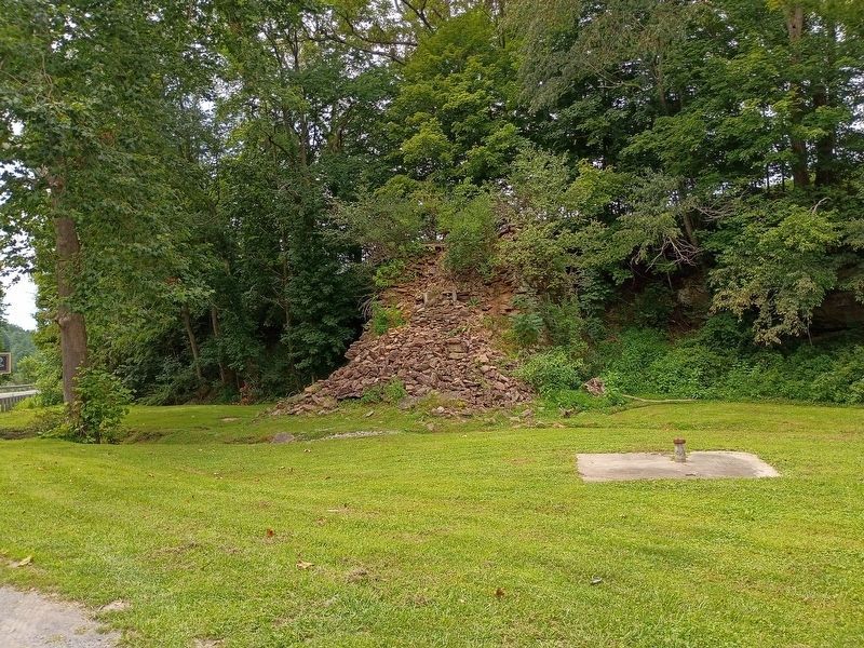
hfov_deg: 61.7
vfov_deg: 48.2
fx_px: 724
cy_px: 324
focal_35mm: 29
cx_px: 432
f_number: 1.8
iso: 100
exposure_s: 1/450
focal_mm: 4.27
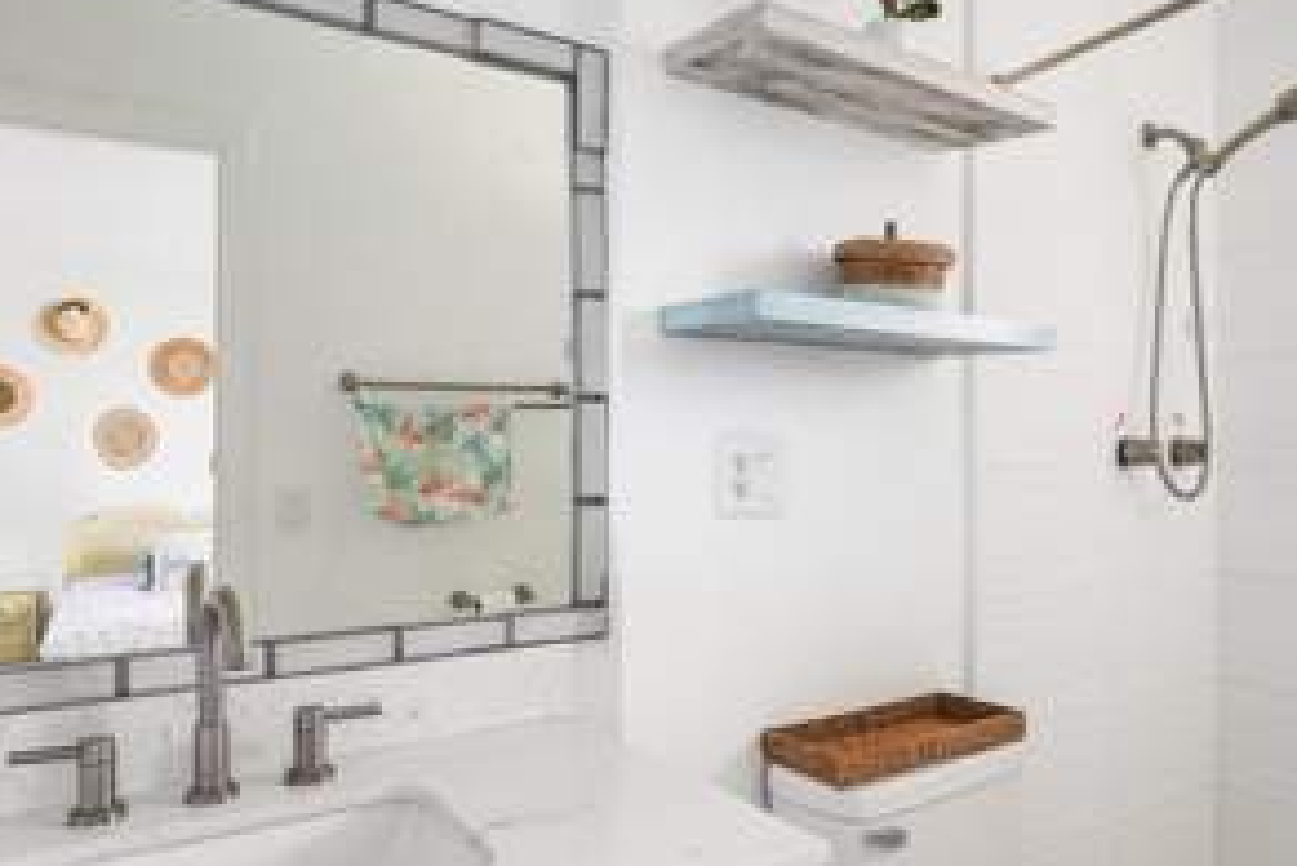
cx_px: 702
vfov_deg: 52.4
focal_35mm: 23
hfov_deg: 75.9
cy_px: 662
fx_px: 829
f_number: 4
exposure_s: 1/250
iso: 1600
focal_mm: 14
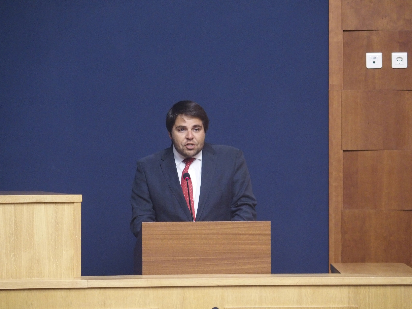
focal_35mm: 200
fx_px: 2380
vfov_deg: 7.4
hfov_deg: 9.9
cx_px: 206
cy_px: 154
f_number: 2.8
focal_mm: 42.5
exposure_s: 1/50
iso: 800
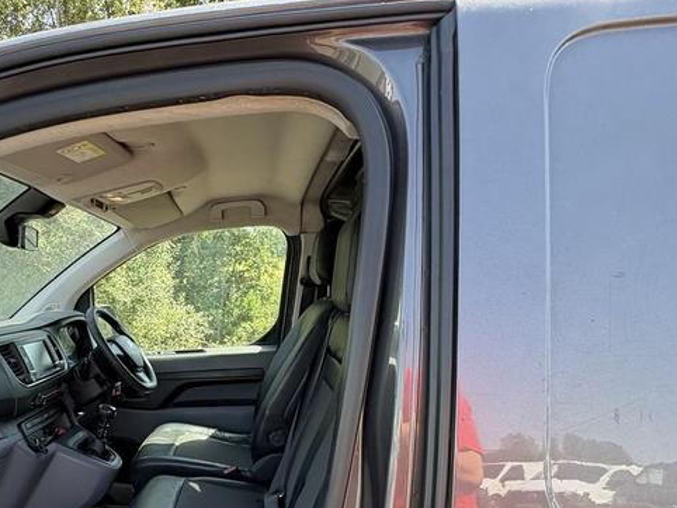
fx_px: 509
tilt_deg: -3.2
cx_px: 218
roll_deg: -0.1
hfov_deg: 65.2
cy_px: 435
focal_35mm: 26
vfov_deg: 48.7
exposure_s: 1/137
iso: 64
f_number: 2.2
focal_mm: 2.22
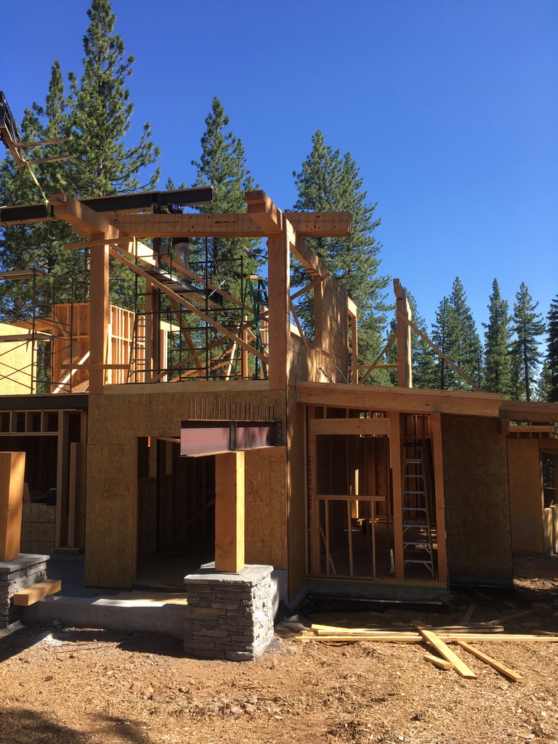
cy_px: 372
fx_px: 623
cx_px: 279
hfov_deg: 48.2
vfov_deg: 61.7
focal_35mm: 29
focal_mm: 4.15
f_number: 2.2
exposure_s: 1/565
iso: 25
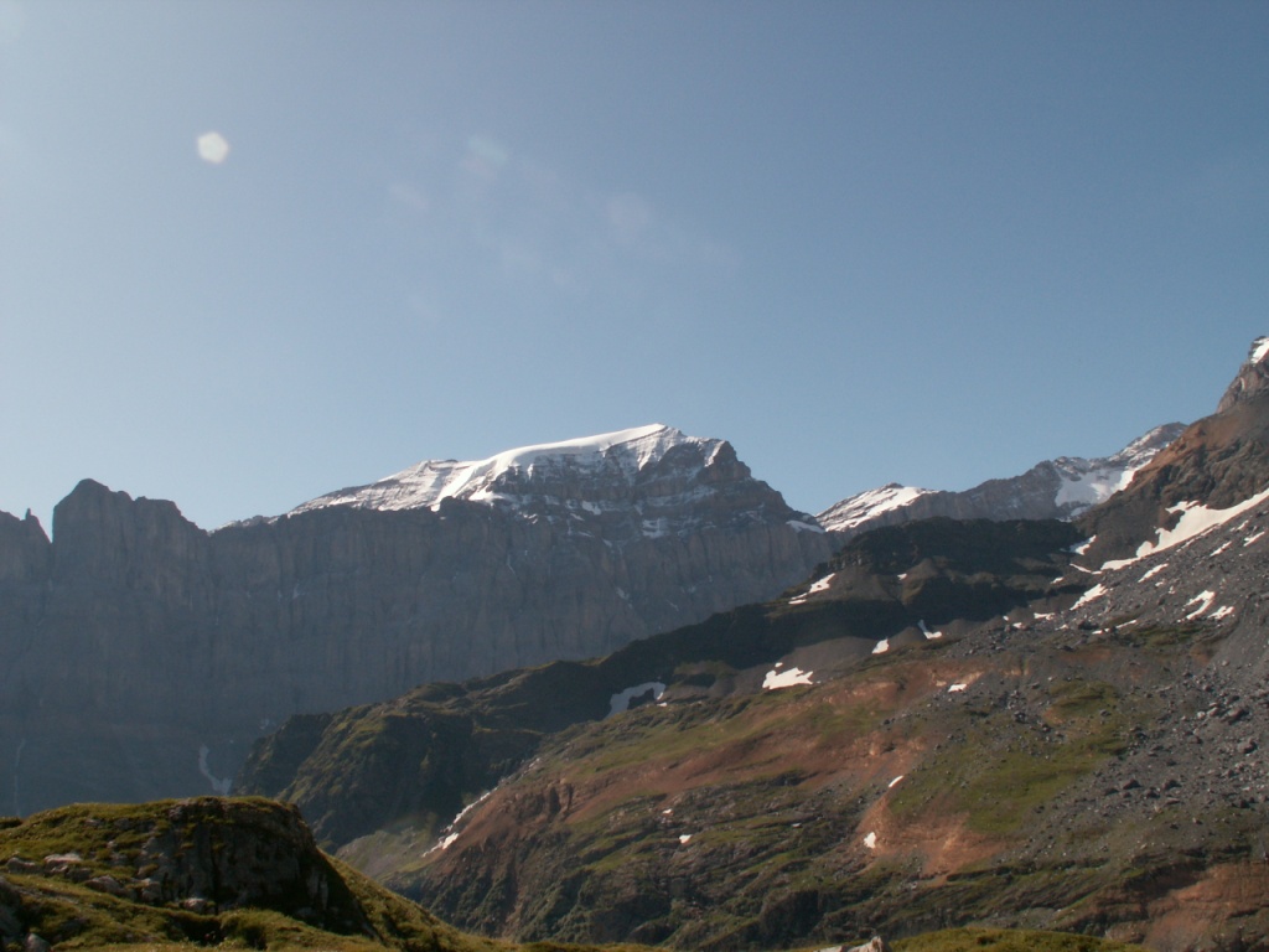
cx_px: 634
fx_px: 1283
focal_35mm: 35
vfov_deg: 40.7
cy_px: 476
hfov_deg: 52.6
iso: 50
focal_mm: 5.86
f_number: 7.1
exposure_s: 1/250
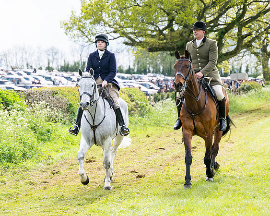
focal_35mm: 171
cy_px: 112
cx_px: 97
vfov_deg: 9.0
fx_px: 1370
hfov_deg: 11.2
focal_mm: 115
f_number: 4
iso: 400
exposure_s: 1/2000
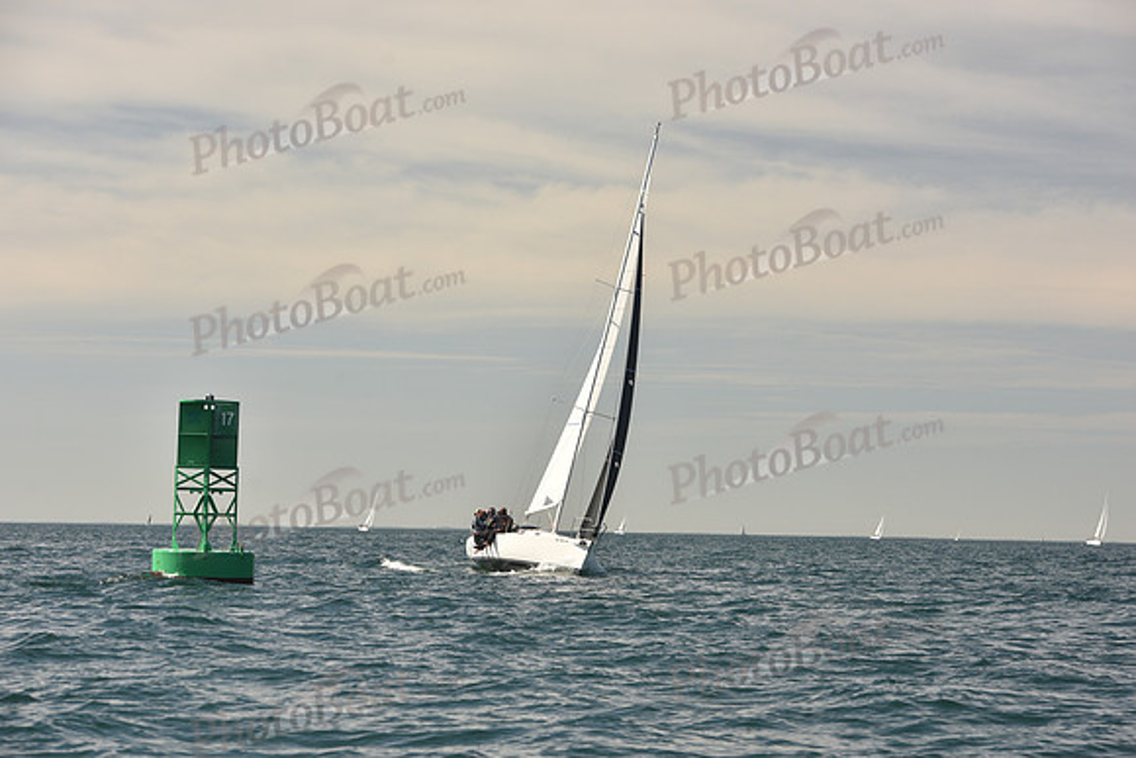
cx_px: 568
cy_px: 379
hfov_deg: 20.8
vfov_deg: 14.0
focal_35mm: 98
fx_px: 3093
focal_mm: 98
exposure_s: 1/640
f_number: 6.3
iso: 250
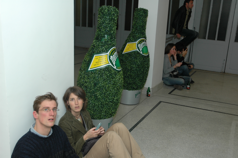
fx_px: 287
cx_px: 119
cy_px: 79
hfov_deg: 45.0
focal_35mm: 44
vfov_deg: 30.8
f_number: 5
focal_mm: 29
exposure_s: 1/60
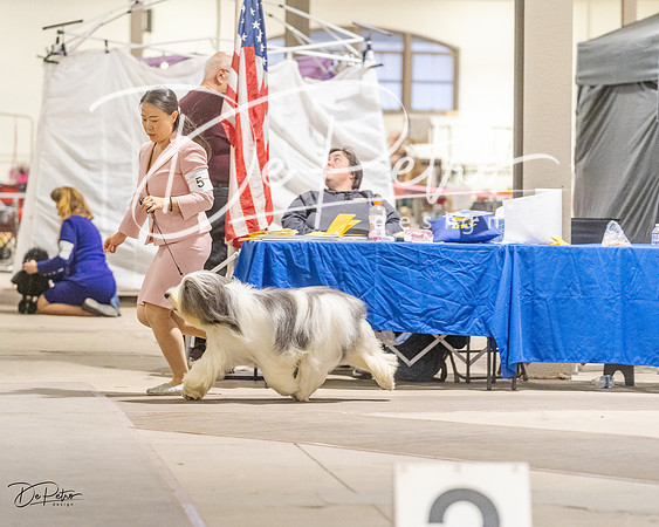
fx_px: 2745
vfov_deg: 11.0
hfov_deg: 13.7
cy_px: 264
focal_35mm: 141
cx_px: 286
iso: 6400
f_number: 3.2
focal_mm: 125
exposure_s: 1/400
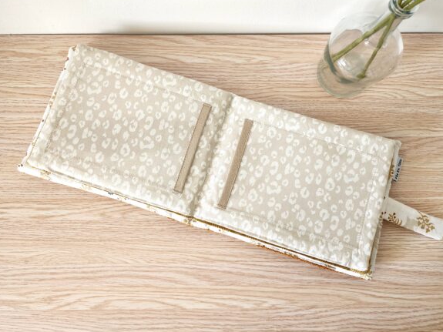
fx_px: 307
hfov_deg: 71.6
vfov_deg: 56.8
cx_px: 226
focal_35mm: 24
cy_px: 163
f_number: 1.8
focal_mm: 6.4
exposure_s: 1/120
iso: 400
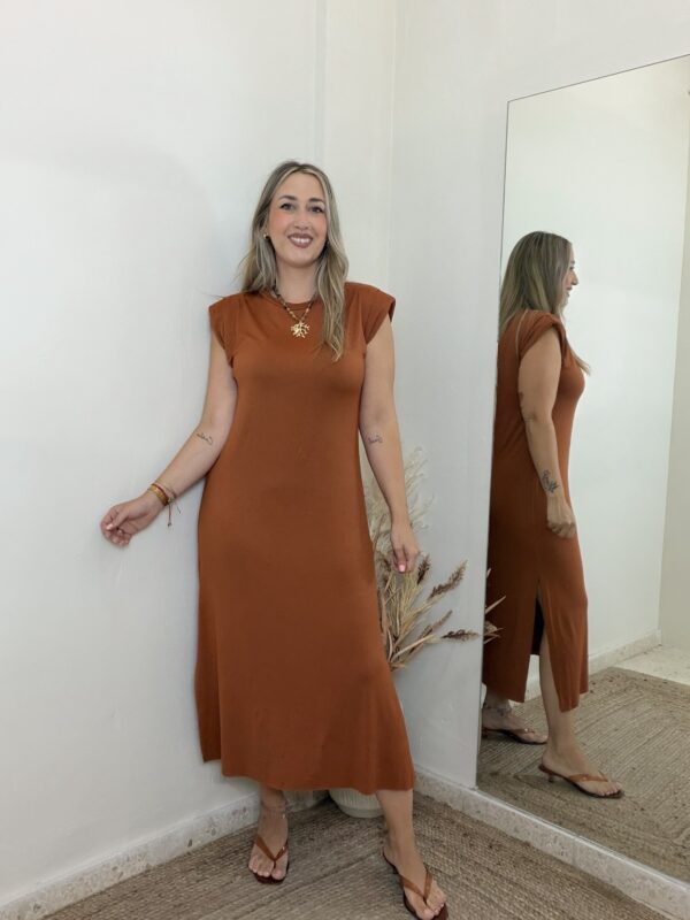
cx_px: 345
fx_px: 797
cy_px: 460
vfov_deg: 60.0
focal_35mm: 30
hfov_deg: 46.8
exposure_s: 1/60
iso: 100
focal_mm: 2.71
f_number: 1.9
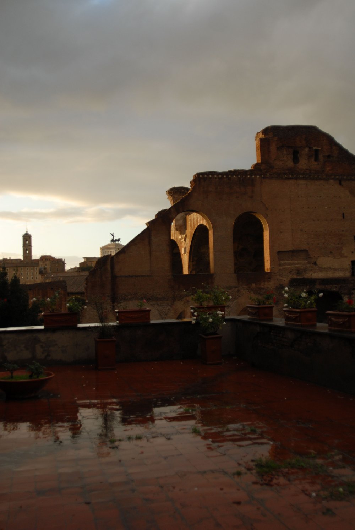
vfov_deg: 53.1
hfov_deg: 37.0
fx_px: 531
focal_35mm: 36
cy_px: 265
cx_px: 178
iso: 200
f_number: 2.8
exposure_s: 1/800
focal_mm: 24
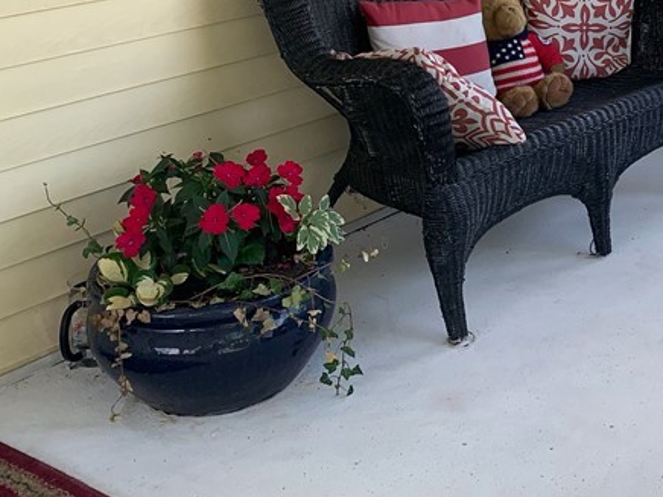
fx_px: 1168
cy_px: -24
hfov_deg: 29.0
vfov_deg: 22.9
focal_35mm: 61
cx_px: 710
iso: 25
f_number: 1.8
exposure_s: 1/157
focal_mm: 4.25
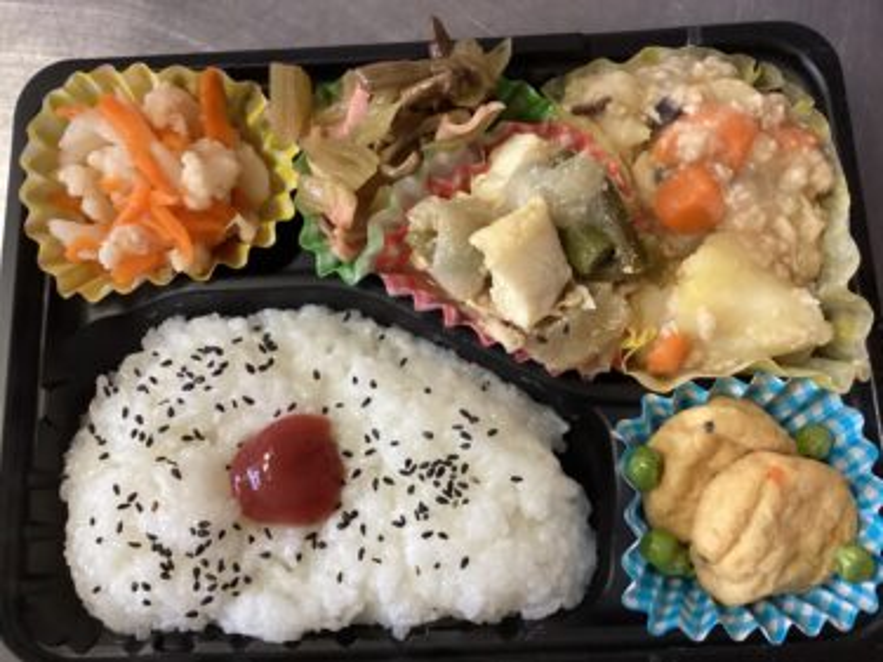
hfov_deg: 58.4
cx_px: 442
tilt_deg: -76.8
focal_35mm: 31
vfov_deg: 45.4
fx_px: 791
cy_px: 331
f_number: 2.4
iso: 320
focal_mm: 3.3
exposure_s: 1/60
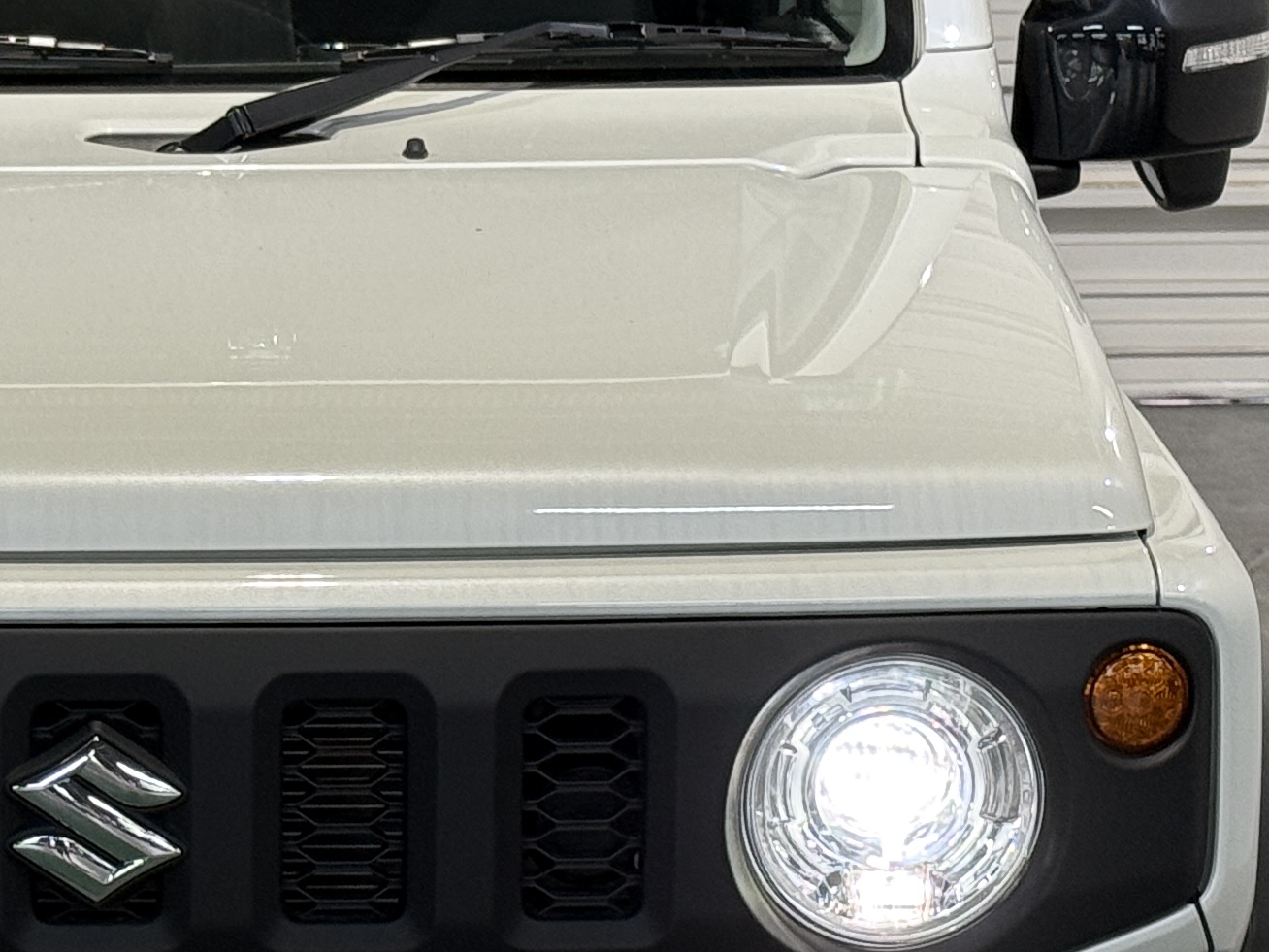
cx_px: 93
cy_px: 585
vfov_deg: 10.0
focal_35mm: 148
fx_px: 5426
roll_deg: +0.0
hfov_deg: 13.2
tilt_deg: -10.8
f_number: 1.78
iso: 80
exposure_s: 1/60
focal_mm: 6.76
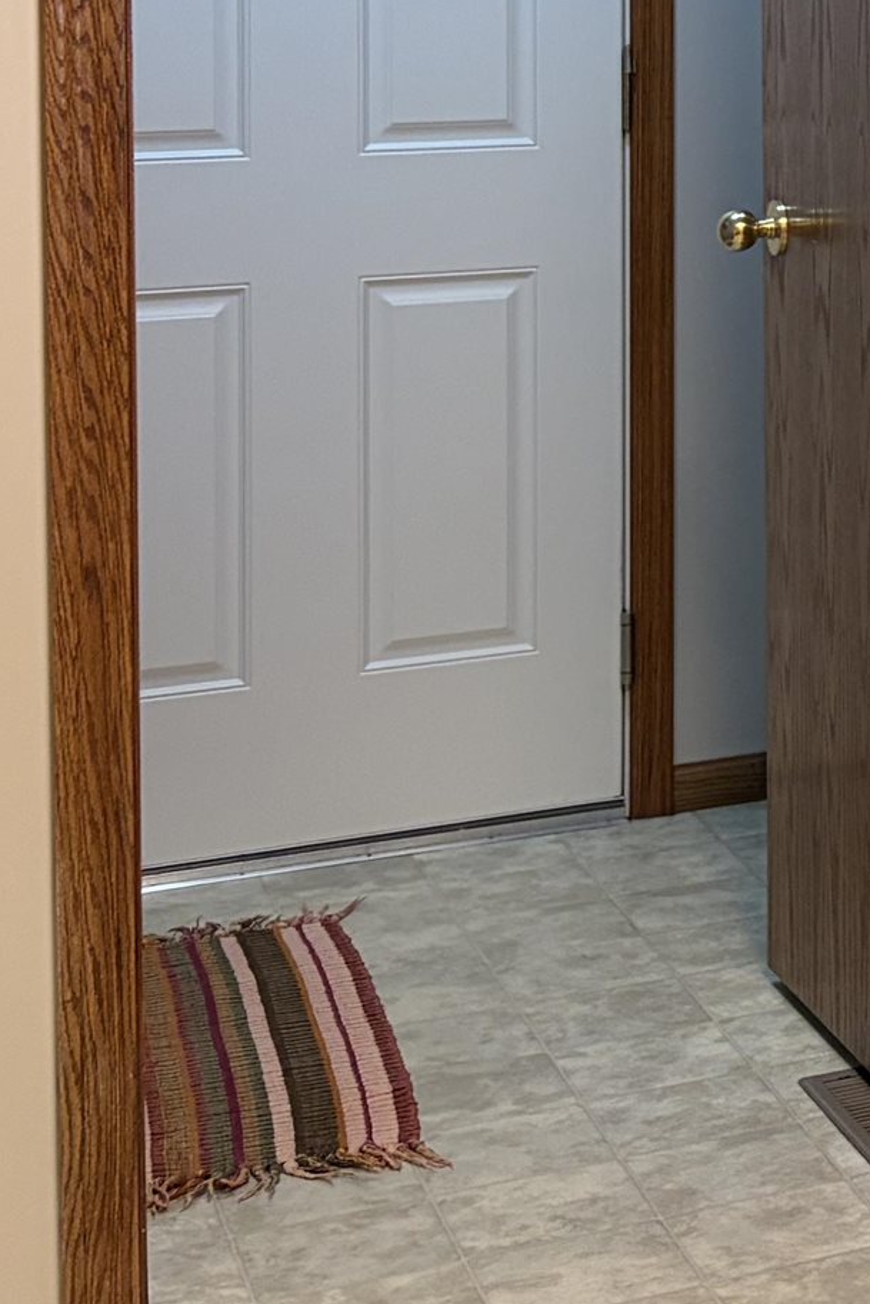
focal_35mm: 91
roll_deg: +0.5
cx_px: 1964
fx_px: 3297
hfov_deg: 12.4
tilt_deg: -1.7
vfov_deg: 21.4
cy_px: -59
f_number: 1.6
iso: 100
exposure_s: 1/60
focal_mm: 5.96
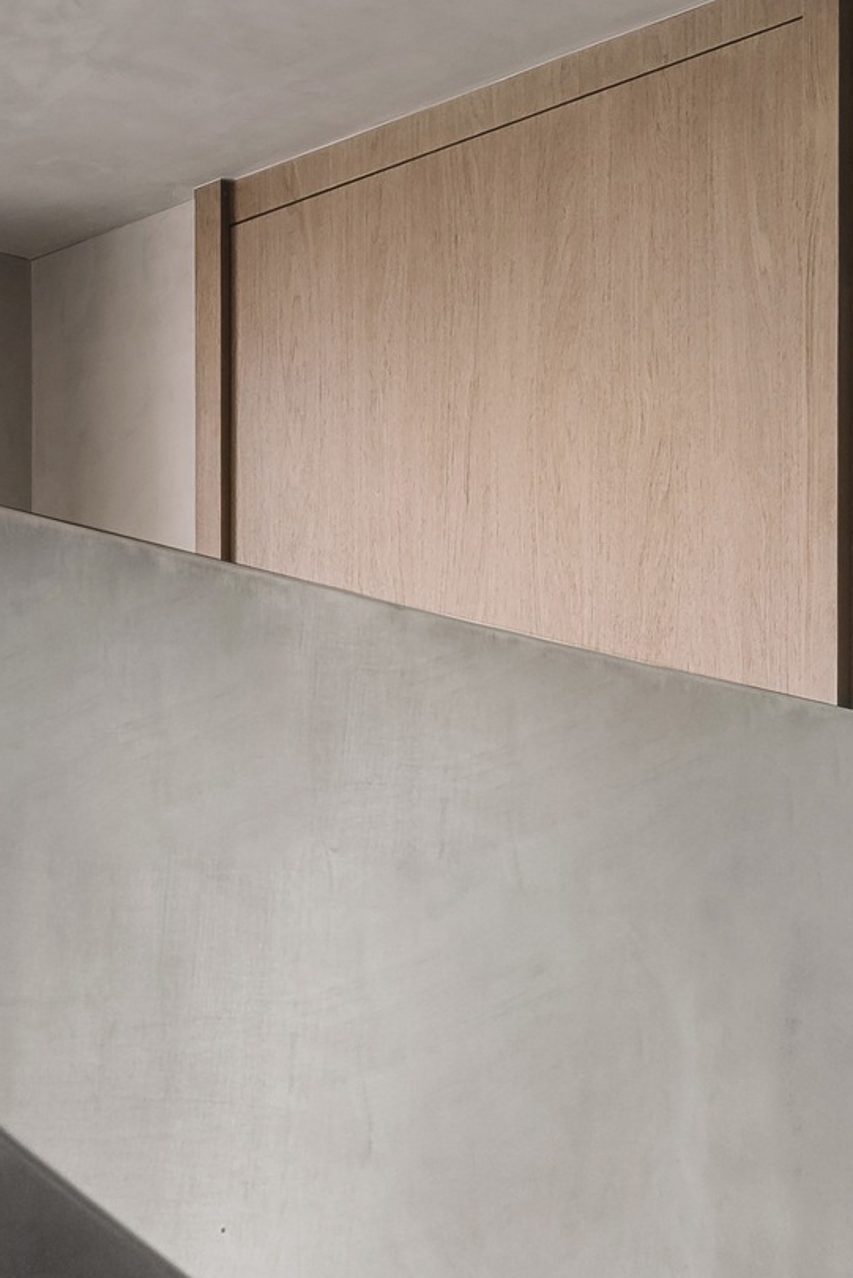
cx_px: -590
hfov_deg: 11.6
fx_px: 3943
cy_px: 1313
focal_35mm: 111
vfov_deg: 17.9
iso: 100
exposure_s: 1/3
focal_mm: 30
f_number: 10
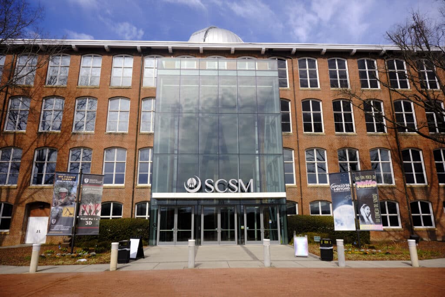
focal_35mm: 24
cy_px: 148
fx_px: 297
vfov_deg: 53.1
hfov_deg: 73.7
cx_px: 222
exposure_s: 1/550
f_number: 5.6
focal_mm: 16
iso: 160
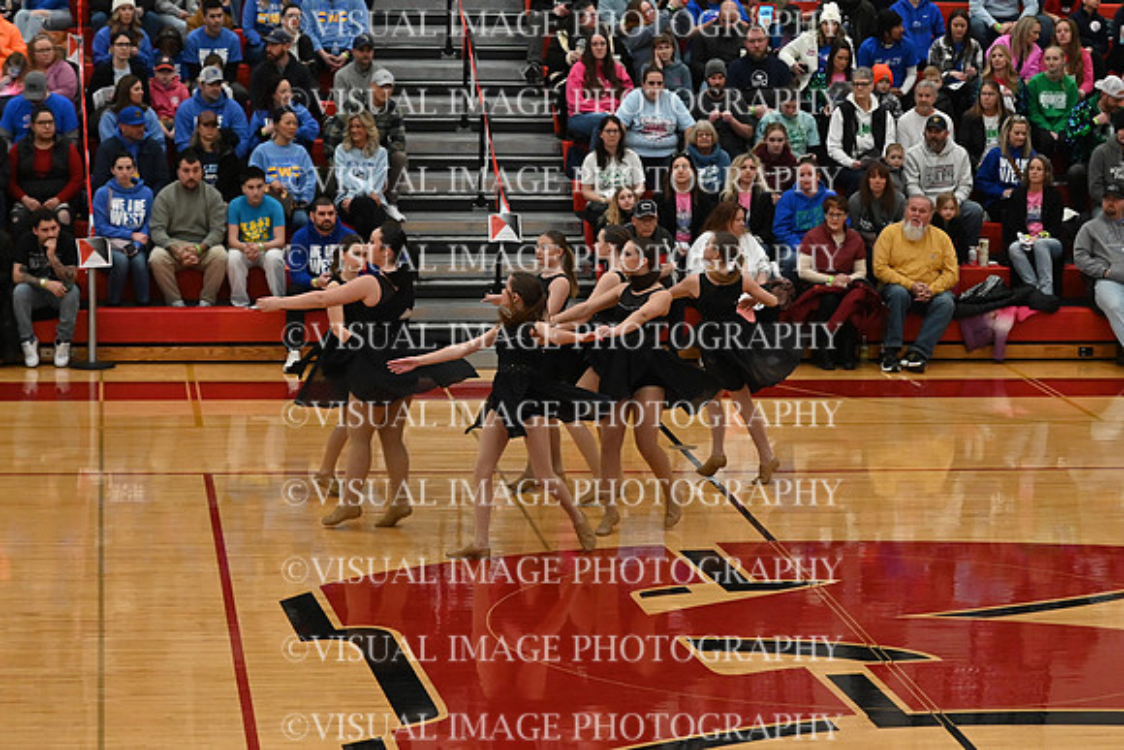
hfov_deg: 18.3
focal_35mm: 112
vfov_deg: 12.2
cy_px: 375
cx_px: 562
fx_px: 3498
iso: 5000
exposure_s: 1/400
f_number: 4
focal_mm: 75
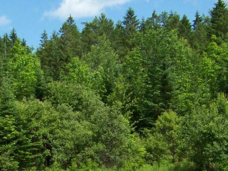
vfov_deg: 15.2
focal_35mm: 94
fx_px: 619
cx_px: 81
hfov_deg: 20.8
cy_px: 204
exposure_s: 1/1000
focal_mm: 5.85
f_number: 2.8
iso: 69
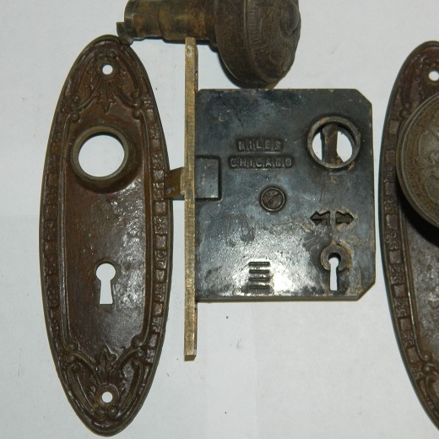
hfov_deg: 24.9
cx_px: 273
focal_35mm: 69
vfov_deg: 25.0
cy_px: 201
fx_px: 990
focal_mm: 8.4
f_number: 3.6
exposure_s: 1/30
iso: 200
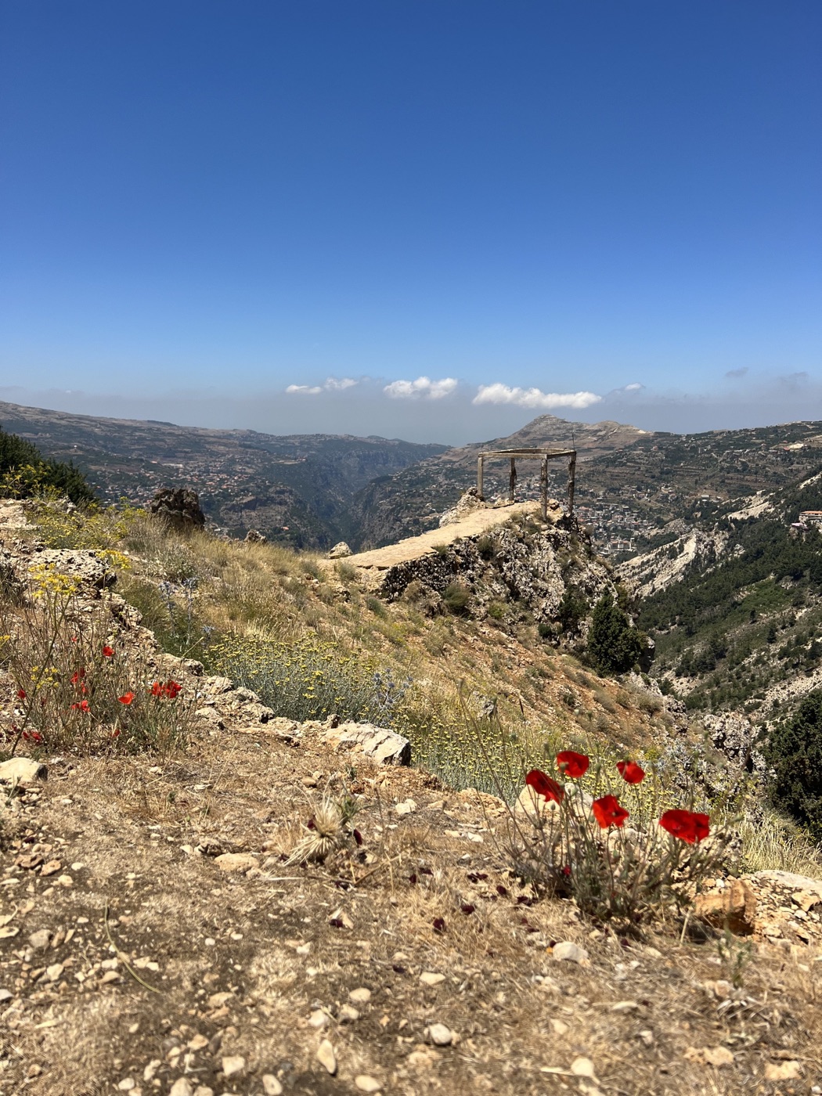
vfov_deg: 67.3
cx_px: 411
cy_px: 548
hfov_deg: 53.1
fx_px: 823
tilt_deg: -10.3
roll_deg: +0.6
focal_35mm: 26
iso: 50
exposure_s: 1/5882
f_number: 1.5
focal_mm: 5.7
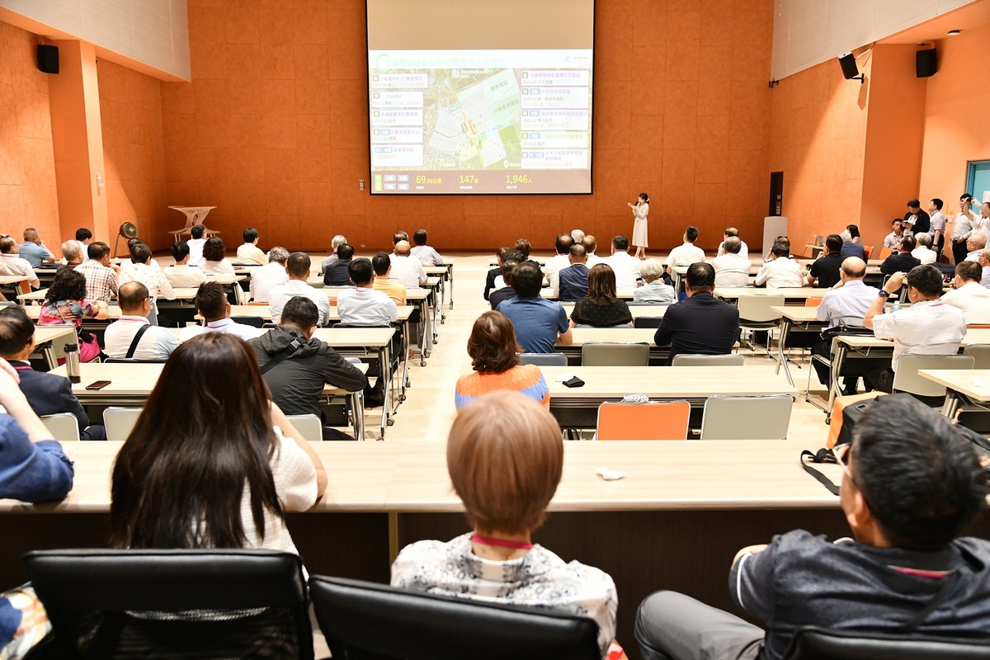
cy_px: 330
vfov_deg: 42.3
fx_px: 852
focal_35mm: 31
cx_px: 495
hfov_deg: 60.3
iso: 3200
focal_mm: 31
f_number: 4.5
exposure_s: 1/100
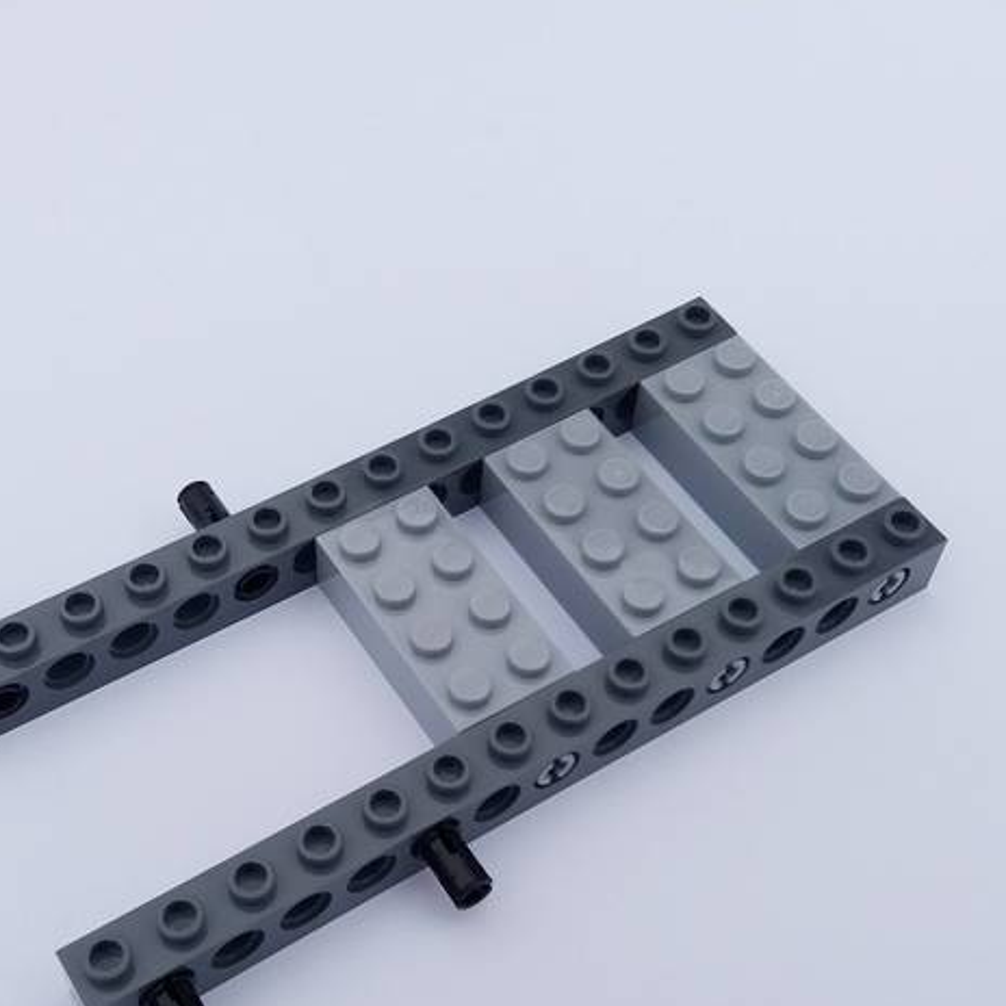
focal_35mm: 48
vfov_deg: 35.1
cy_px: 654
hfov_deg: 35.3
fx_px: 1578
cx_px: 421
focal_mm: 3.7
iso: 64
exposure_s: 1/655
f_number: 1.9
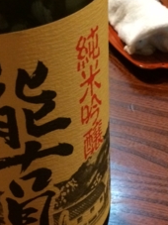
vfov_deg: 23.6
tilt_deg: -33.8
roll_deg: +6.0
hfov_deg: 17.6
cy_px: 101
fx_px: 538
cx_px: 26
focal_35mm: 83
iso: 320
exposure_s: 1/15
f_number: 2.2
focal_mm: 4.15
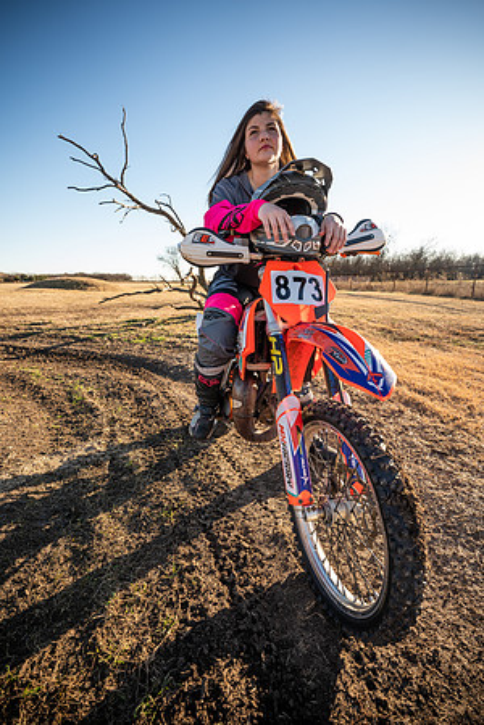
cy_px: 362
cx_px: 242
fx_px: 339
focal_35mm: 17
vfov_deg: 94.0
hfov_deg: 71.1
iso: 80
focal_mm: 16.8
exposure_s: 1/250
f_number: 4.5
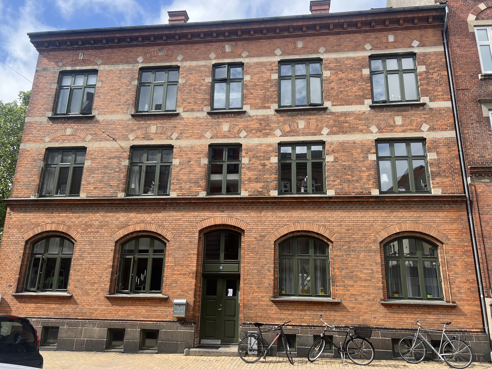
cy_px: 184
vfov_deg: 53.1
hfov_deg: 67.3
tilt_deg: +14.9
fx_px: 370
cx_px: 246
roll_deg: -1.5
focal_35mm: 26
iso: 50
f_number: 1.5
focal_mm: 5.7
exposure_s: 1/1645
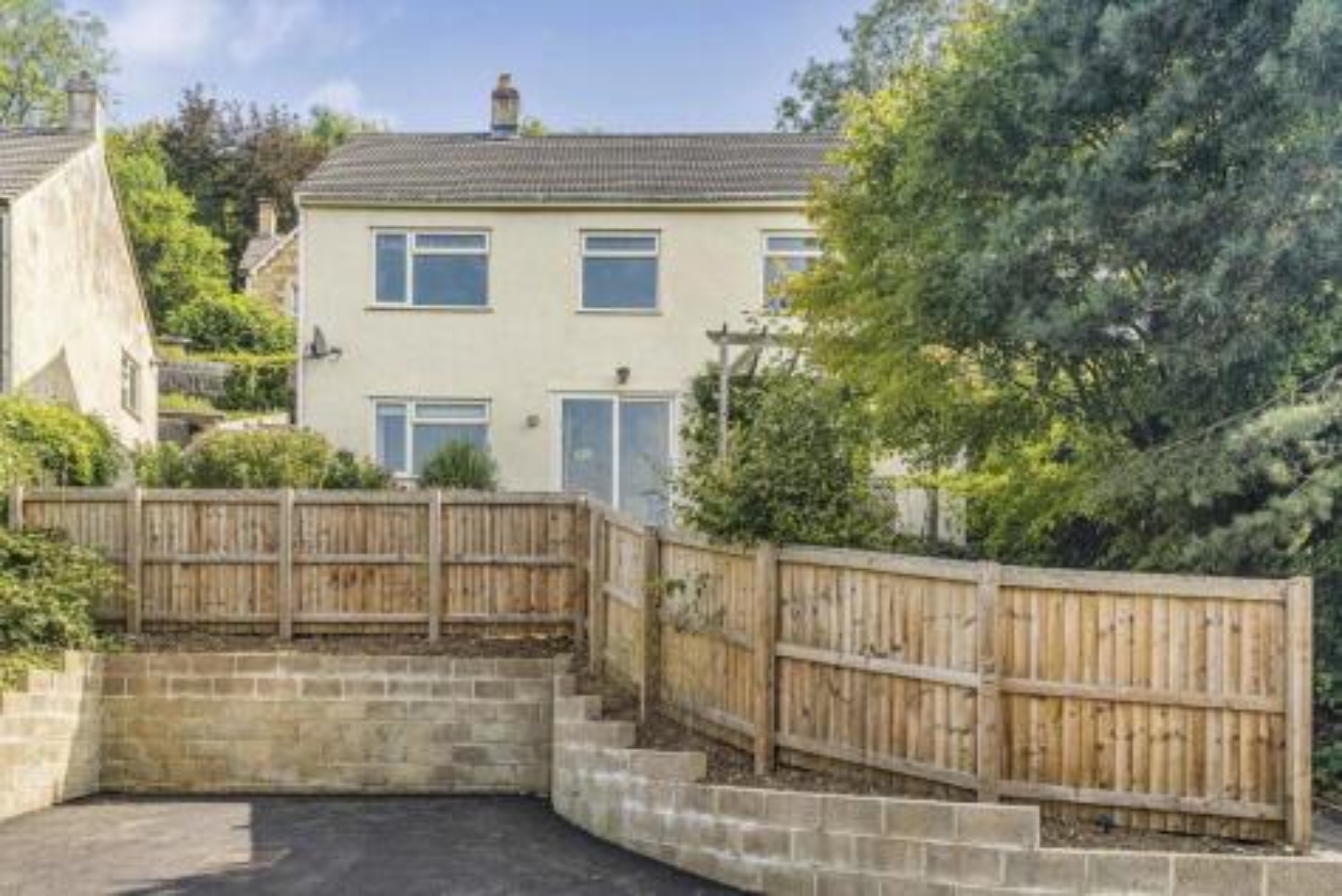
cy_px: 448
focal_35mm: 29
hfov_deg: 63.6
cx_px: 671
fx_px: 1081
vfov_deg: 45.0
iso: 100
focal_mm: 29
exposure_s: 1/100
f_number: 6.3
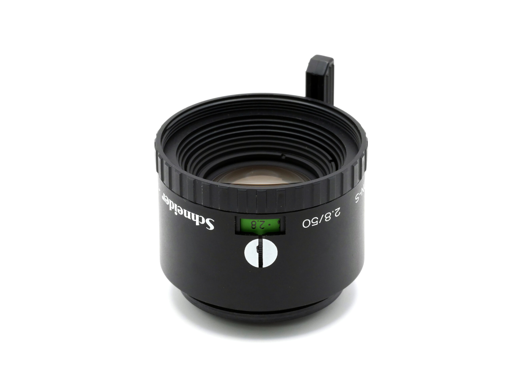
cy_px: 191
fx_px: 1765
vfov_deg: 12.4
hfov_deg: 16.4
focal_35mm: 120
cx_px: 254
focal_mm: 60
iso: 800
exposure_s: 1/30
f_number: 11
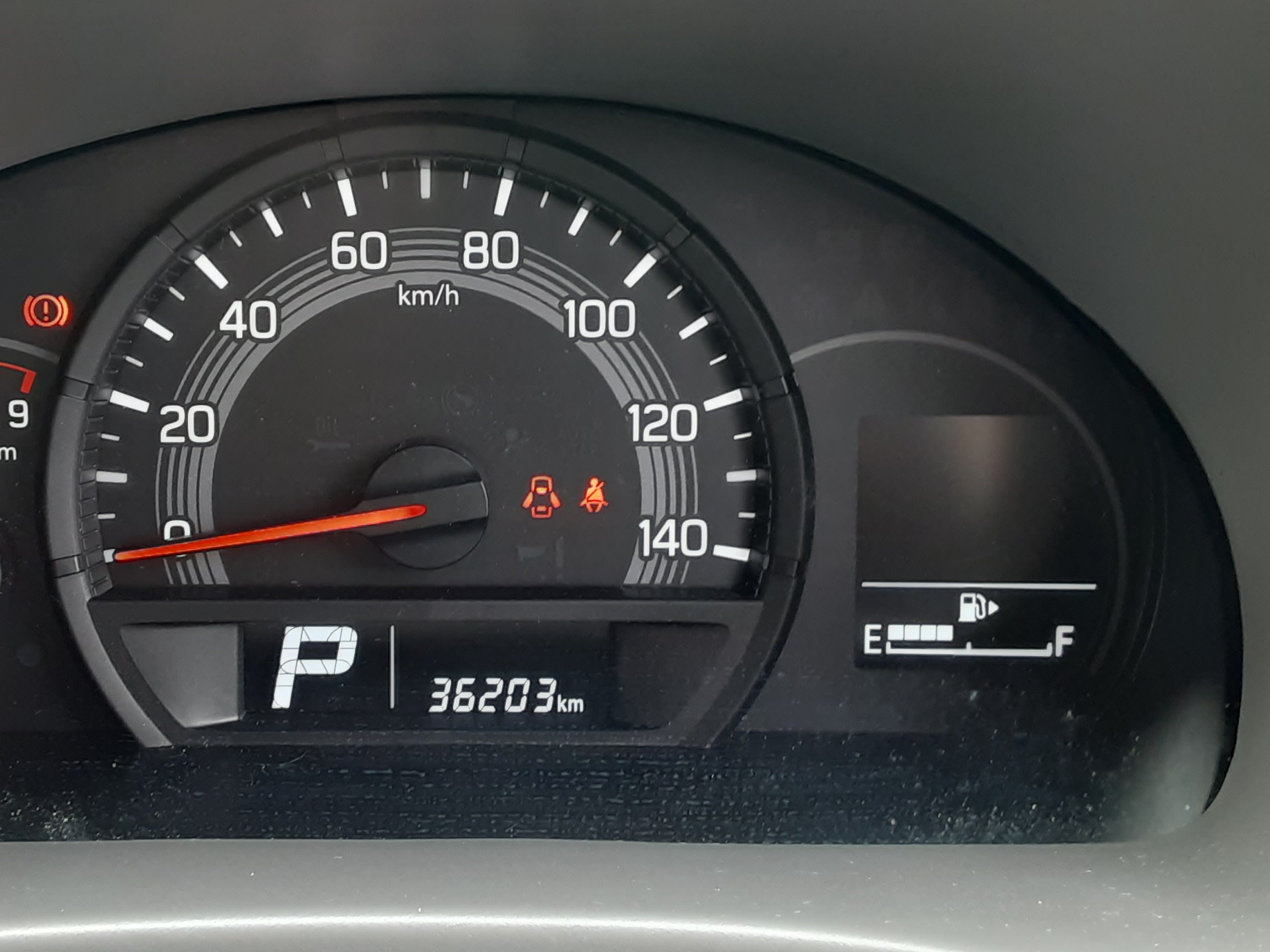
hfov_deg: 39.4
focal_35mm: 48
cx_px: 482
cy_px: 396
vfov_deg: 30.2
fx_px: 1761
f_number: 1.9
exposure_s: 1/50
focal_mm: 2.91
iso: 80
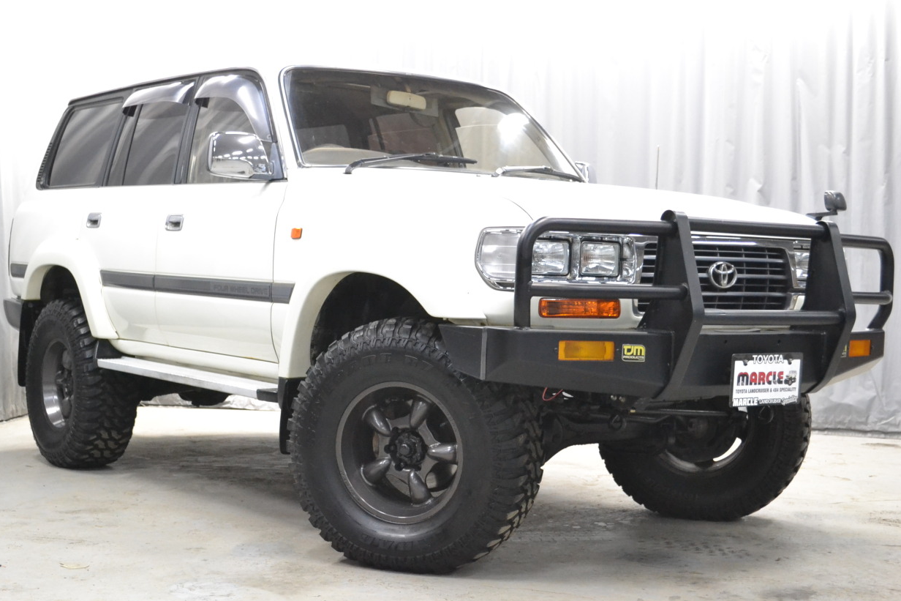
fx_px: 1326
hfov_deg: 37.5
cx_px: 438
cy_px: 303
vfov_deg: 25.5
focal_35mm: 53
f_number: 5
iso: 3200
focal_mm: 34
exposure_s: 1/40
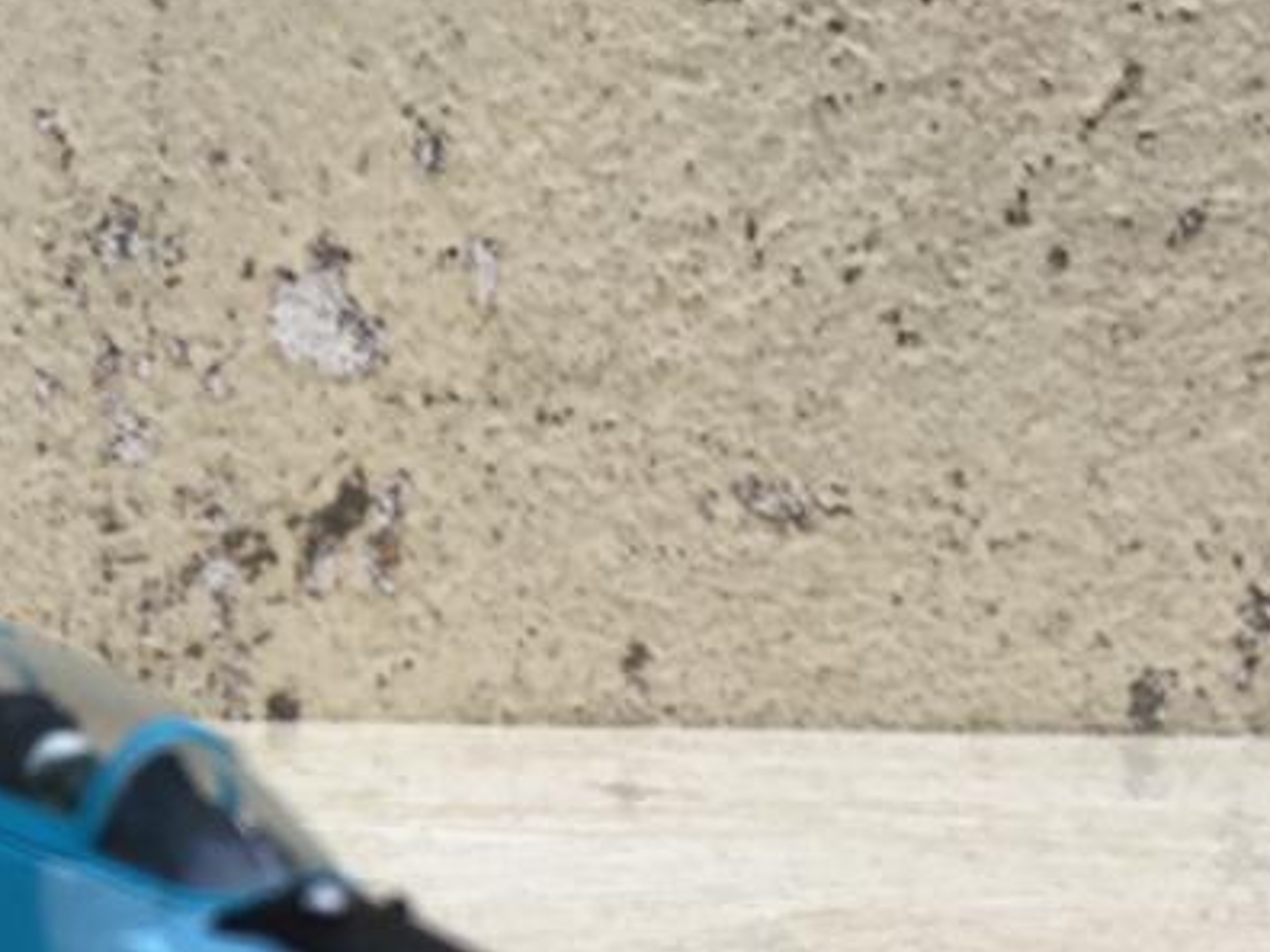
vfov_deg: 19.5
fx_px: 2752
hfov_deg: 24.1
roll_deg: -2.0
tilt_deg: -8.2
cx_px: -170
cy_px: 750
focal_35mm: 75
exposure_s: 1/112
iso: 32
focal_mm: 4.15
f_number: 2.2
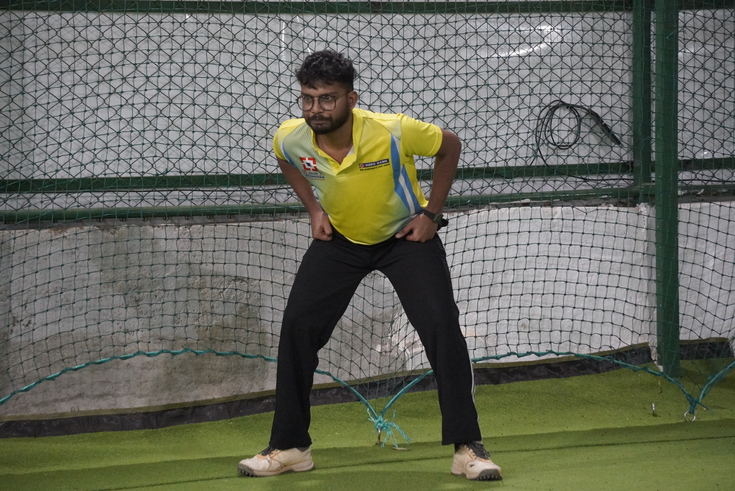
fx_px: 3677
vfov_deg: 7.6
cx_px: 368
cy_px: 246
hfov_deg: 11.4
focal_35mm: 180
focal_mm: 120
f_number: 5.6
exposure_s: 1/125
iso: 6400
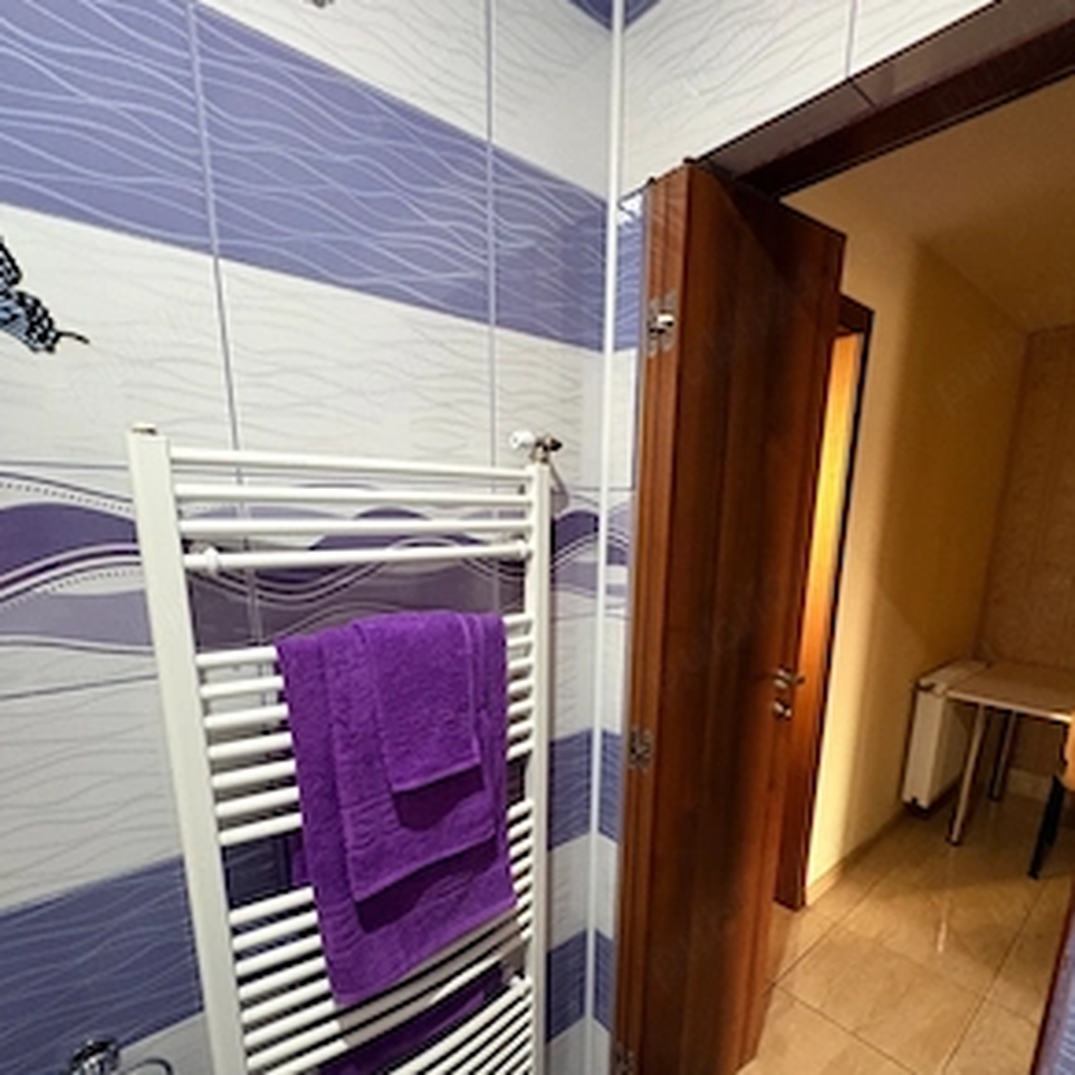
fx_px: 597
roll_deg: -0.4
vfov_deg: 82.9
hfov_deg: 84.0
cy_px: 650
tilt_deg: -11.9
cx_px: 550
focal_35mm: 17
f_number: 2.2
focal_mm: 2.22
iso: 640
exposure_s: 1/33
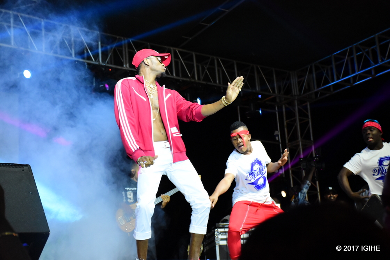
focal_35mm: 72
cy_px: 130
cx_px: 195
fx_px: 780
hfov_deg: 28.1
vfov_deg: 18.9
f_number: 4.5
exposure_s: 1/100
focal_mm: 48
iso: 4000
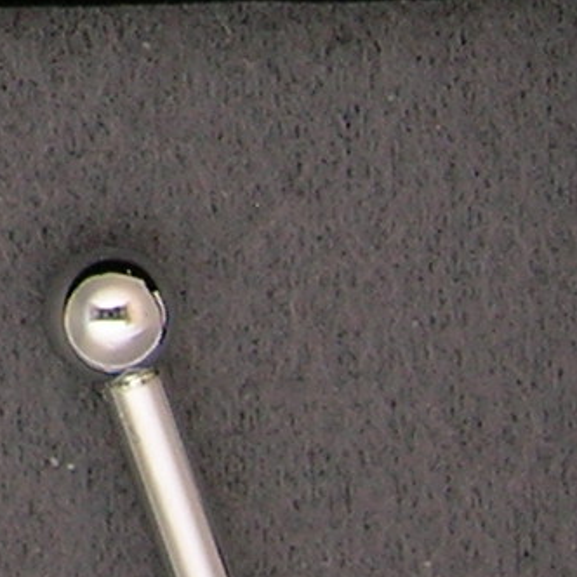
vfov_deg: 8.3
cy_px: -280
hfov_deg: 8.2
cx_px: -466
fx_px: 3904
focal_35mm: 207
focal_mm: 5.7
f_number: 2.9
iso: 50
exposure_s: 1/3.8
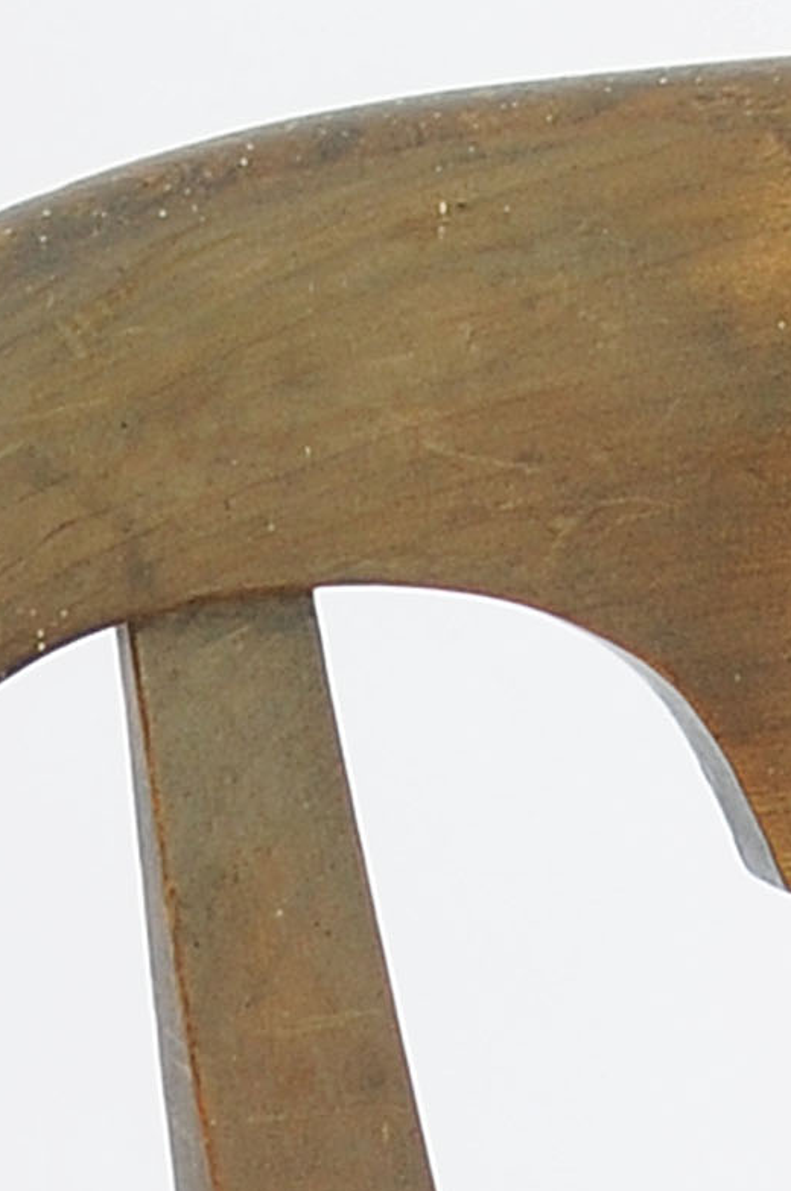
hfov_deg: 5.9
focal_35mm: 230
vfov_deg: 8.1
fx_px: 7600
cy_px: 3098
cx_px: 1221
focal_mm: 28
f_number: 4.5
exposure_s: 1/160
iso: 250
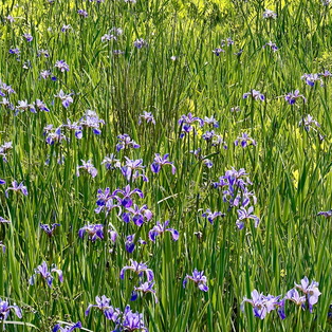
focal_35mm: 110
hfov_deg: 15.8
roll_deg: +0.4
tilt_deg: -12.8
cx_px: 177
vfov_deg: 15.8
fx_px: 1194
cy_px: 191
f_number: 2.8
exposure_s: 1/341
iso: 32
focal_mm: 9
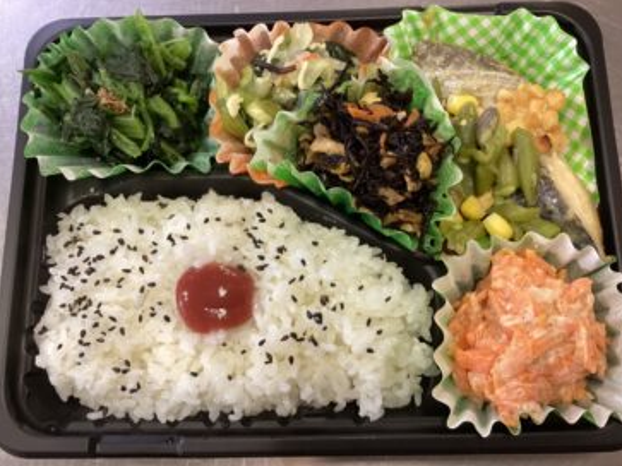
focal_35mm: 32
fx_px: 575
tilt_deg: -75.2
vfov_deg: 44.1
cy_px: 229
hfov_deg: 56.8
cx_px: 318
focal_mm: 3.3
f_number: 2.4
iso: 200
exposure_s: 1/50
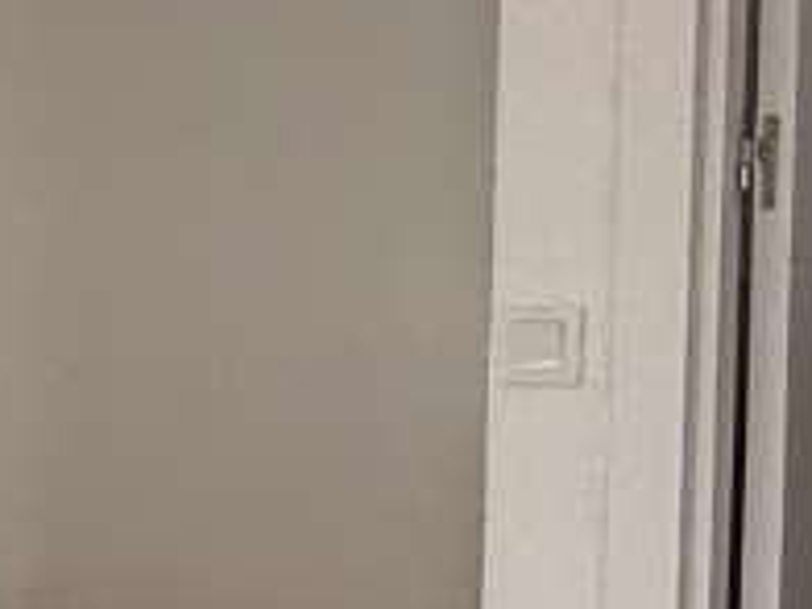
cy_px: 499
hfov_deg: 14.1
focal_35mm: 107
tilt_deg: -2.0
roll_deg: -0.4
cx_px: -990
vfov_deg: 13.8
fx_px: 2510
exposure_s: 1/328
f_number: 2.2
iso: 50
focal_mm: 2.22
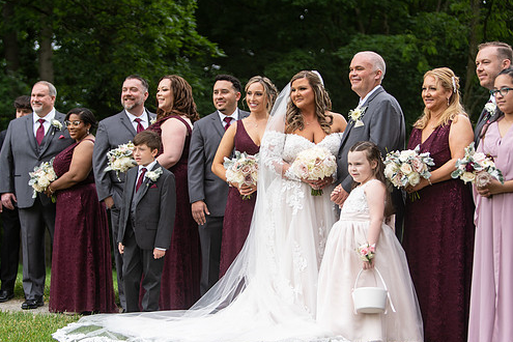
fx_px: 1168
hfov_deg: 24.8
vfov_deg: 16.6
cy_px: 189
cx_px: 235
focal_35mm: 82
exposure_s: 1/800
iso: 200
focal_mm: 70
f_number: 2.8
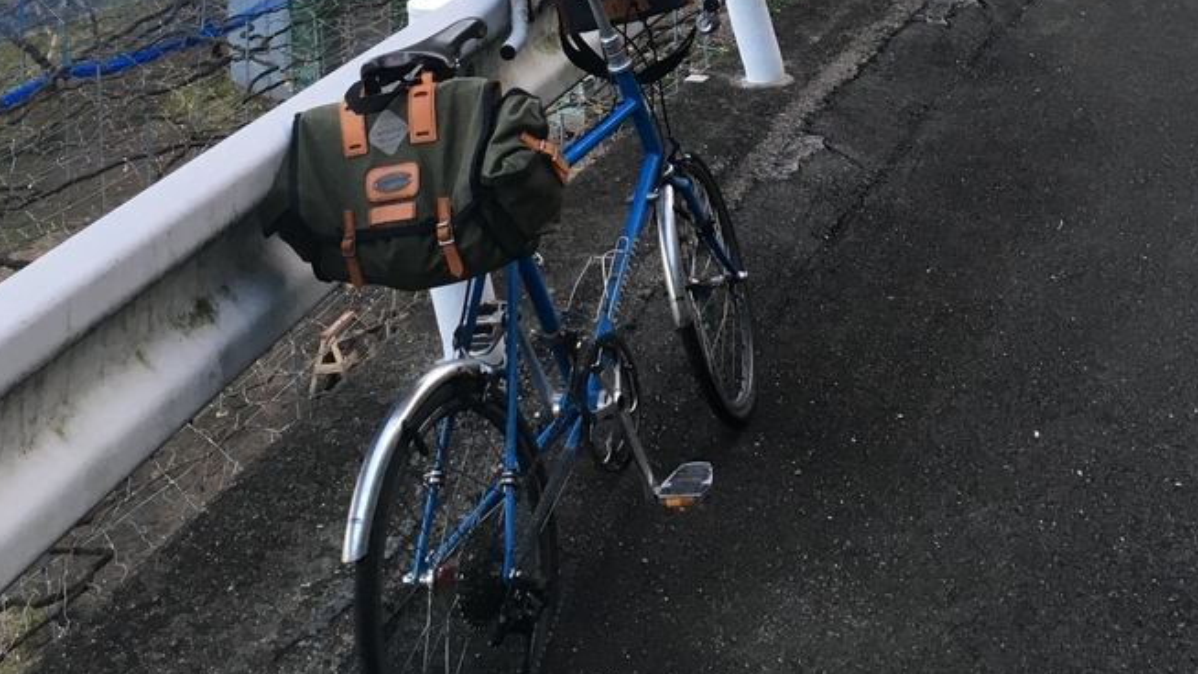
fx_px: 1843
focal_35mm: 58
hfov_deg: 35.8
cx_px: 755
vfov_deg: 19.1
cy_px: -212
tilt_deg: -7.2
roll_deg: +0.3
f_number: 2.2
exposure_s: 1/30
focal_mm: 4.15
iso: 25
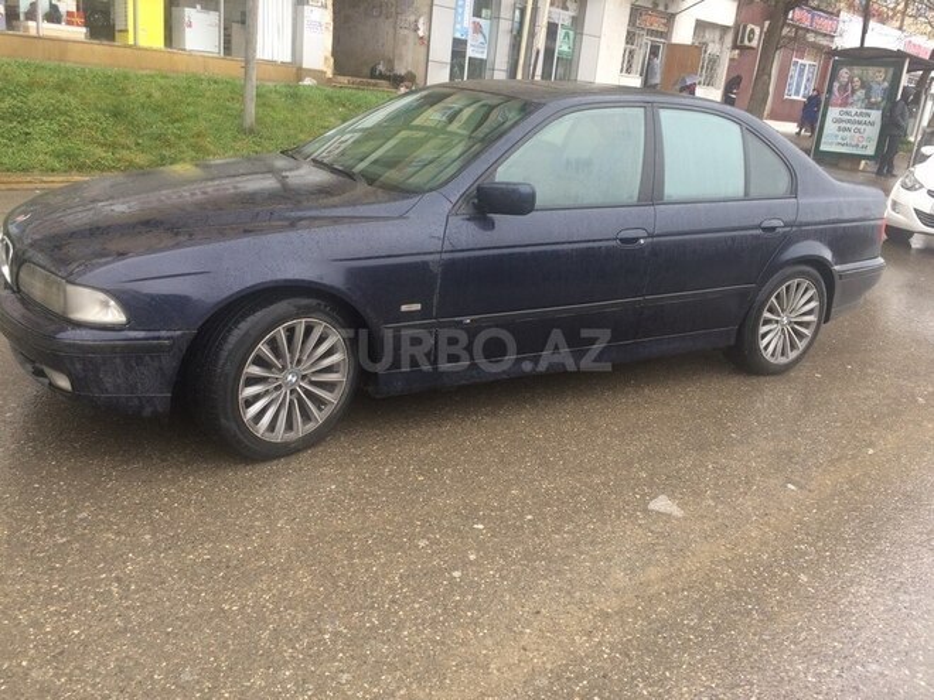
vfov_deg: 48.2
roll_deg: -6.1
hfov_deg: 61.7
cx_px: 467
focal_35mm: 29
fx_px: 782
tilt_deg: -18.6
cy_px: 350
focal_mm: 4.15
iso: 50
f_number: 2.2
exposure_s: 1/100
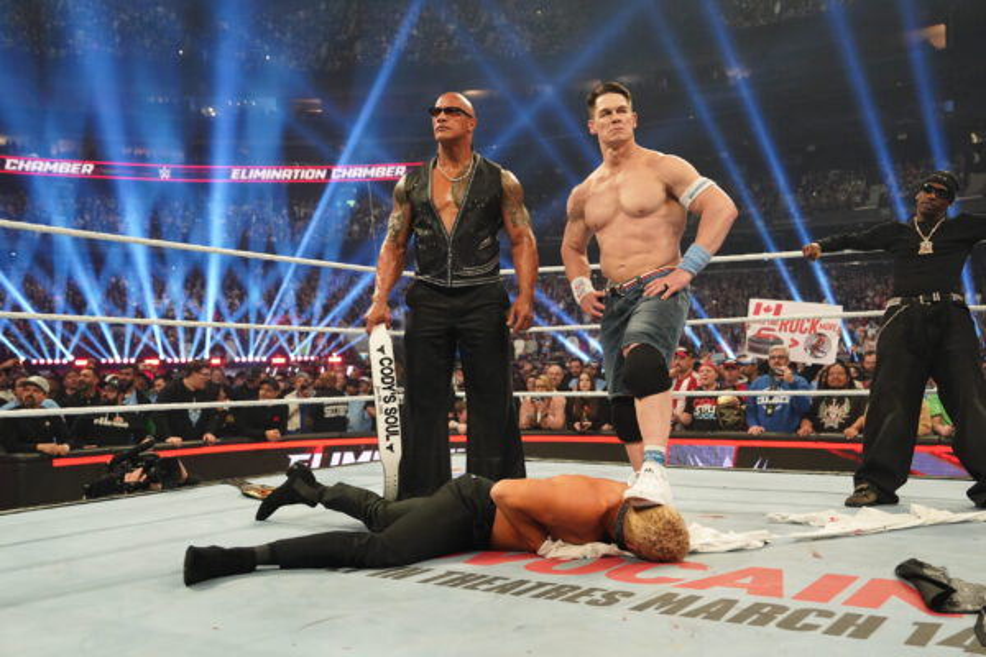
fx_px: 959
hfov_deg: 54.4
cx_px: 493
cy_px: 328
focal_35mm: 35
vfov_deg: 37.9
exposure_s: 1/500
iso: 6400
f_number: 4
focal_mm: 35
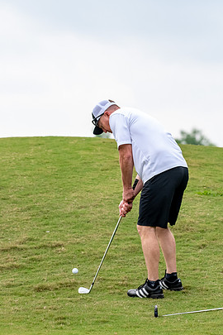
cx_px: 123
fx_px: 3094
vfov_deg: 6.2
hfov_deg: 4.1
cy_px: 172
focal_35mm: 333
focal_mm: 200
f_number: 5.6
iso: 1400
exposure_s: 1/2000
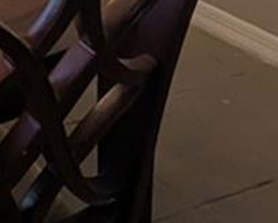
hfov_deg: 13.6
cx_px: -422
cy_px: -334
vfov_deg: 12.5
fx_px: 758
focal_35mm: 92
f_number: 1.7
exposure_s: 1/60
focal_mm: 2.02
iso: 56
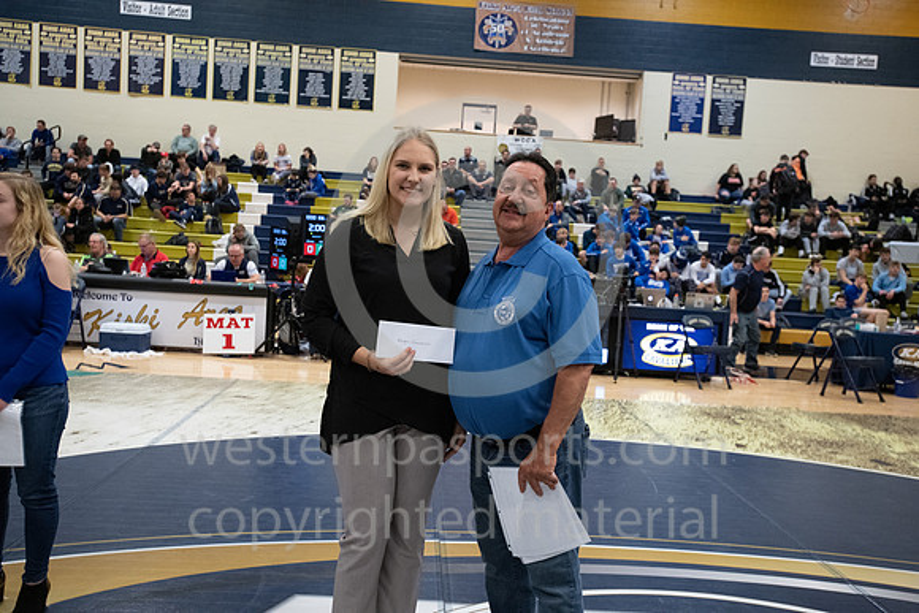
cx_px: 460
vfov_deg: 37.9
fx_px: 894
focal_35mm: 35
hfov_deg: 54.4
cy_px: 306
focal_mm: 35
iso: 5000
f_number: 5.6
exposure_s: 1/160
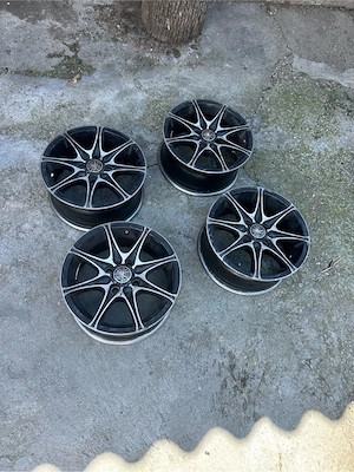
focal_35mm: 26
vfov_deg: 67.3
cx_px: 177
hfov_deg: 53.1
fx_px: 355
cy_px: 236
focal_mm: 5.7
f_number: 1.5
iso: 50
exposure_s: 1/523
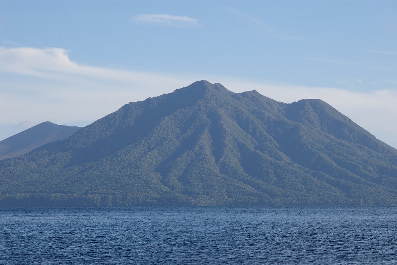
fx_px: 1406
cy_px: 132
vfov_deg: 10.8
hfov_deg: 16.1
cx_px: 198
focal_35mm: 128
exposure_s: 1/125
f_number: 11
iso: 200
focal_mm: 85
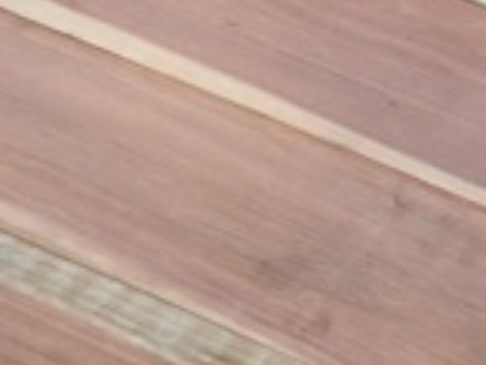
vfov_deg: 6.6
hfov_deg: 9.0
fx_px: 2979
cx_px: 781
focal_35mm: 212
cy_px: -583
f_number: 2.2
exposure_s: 1/120
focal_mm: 4.12
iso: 32
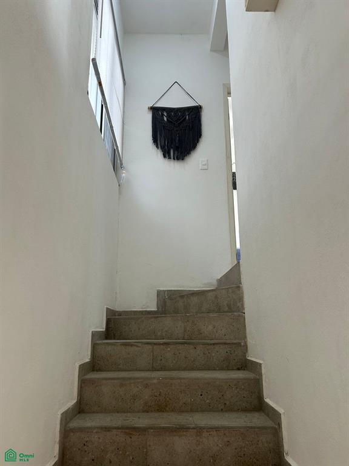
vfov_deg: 67.3
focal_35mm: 26
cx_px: 174
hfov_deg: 53.1
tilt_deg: +15.4
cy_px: 233
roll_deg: -0.5
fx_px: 350
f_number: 1.5
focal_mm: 5.7
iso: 100
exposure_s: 1/120
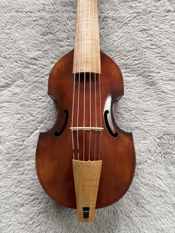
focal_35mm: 26
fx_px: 175
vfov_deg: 67.3
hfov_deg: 53.1
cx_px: 88
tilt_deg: -81.5
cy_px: 116
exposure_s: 1/75
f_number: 1.6
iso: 125
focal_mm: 5.96
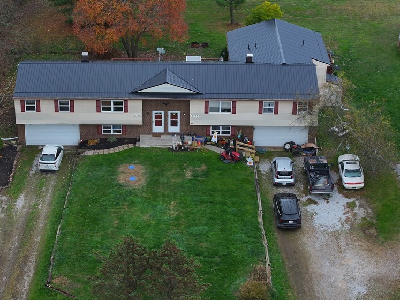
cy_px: 160
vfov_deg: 15.4
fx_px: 1109
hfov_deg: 20.4
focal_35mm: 96
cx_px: 155
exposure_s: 1/160
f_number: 2.8
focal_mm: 19.35
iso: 100
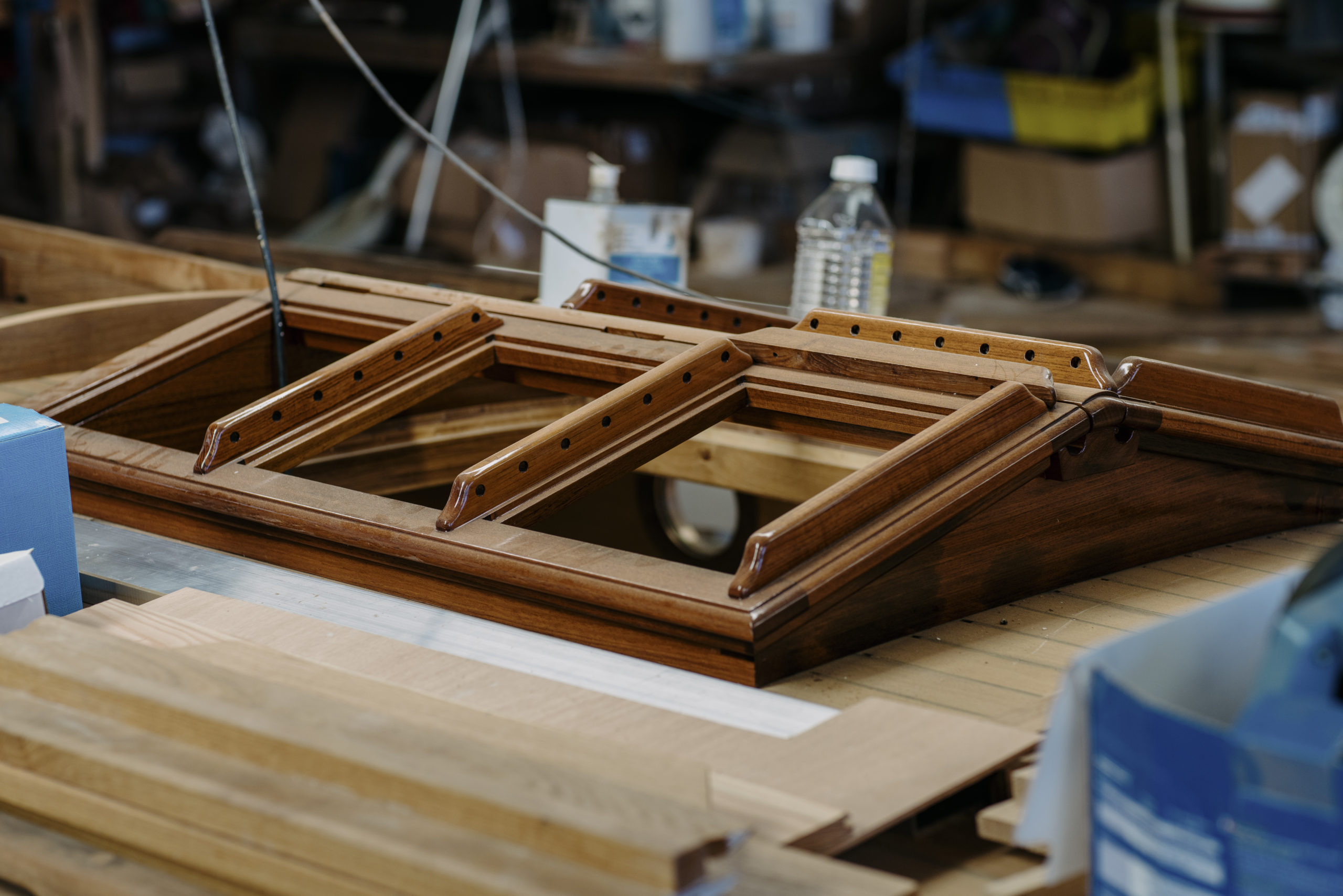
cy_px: 448
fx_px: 3171
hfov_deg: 23.9
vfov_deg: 16.1
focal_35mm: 85
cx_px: 672
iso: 500
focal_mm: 85
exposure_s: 1/160
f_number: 4
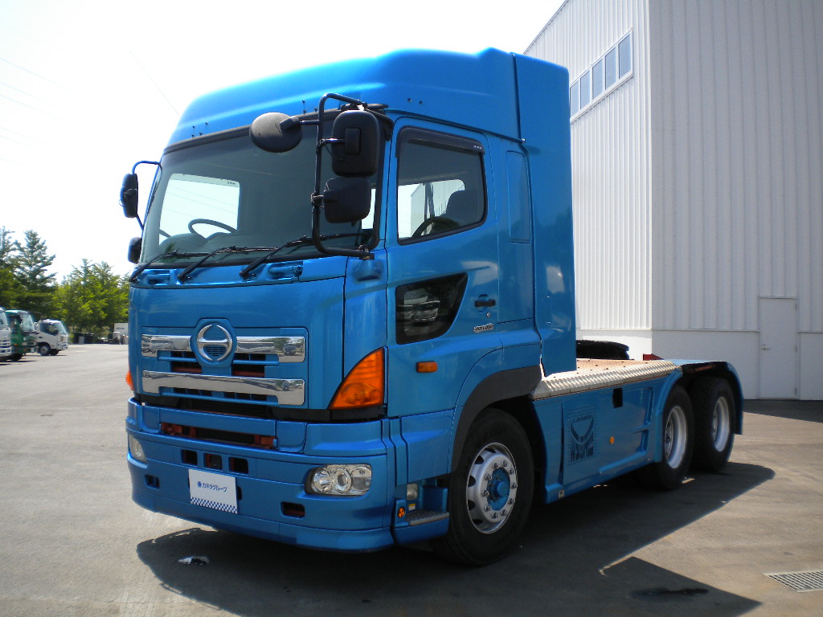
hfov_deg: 52.6
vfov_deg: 40.7
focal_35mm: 35
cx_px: 412
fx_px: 832
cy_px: 308
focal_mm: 6.3
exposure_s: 1/374
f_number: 4.6
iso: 80
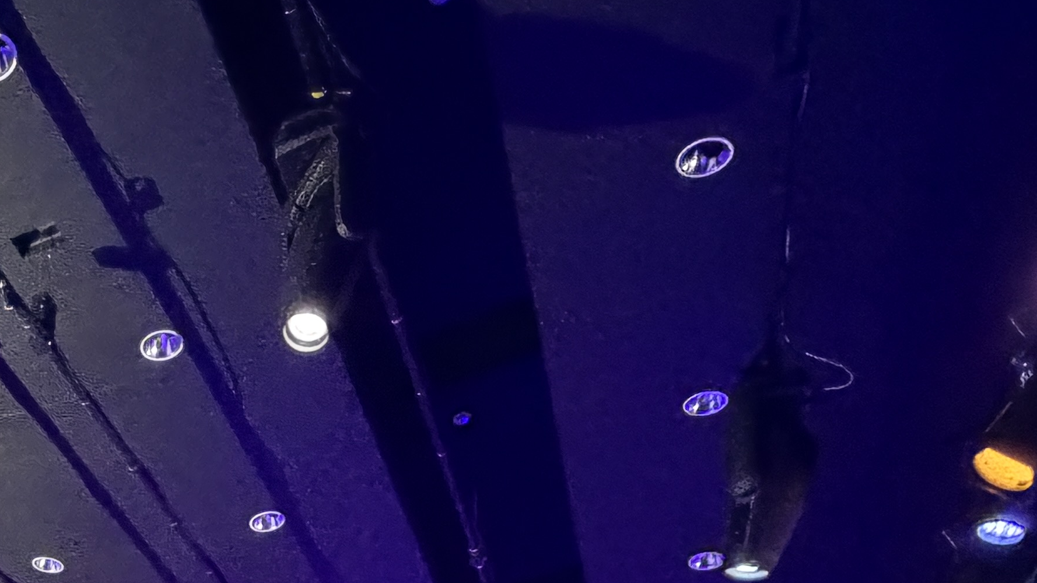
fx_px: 1347
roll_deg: -0.1
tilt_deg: +6.4
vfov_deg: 17.6
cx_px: 16
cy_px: 1159
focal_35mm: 49
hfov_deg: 37.8
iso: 1000
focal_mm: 2.22
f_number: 2.2
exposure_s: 1/51
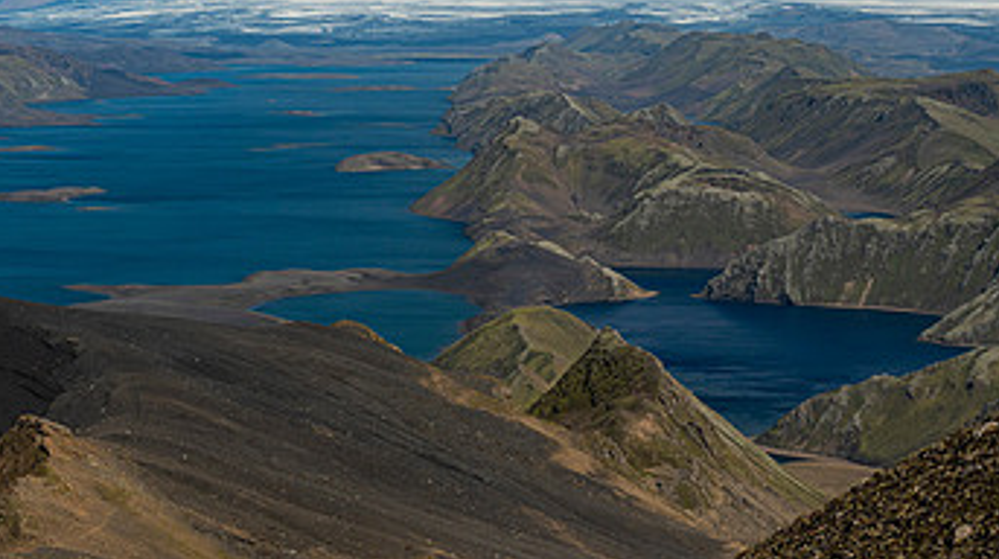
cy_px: 106
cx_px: 317
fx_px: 2672
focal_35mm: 101
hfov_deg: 21.1
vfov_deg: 11.9
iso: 200
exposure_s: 1/800
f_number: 7.1
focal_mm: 57
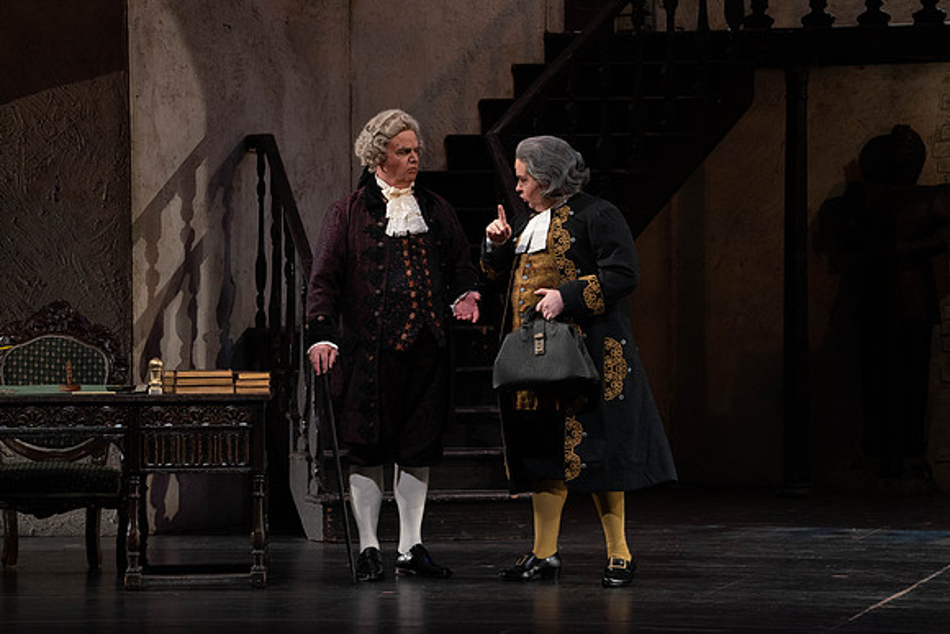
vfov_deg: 7.1
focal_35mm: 194
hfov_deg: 10.6
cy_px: 317
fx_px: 5120
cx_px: 475
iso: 3200
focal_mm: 194
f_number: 9
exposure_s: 1/250
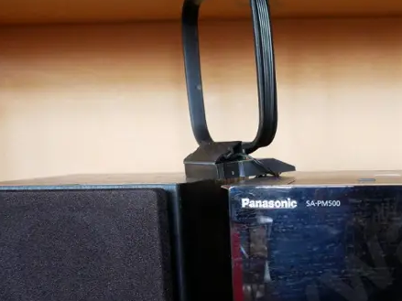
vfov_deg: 25.4
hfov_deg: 32.3
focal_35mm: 56
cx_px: 377
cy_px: 263
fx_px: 650
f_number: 4
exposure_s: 1/60
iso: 1600
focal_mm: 12
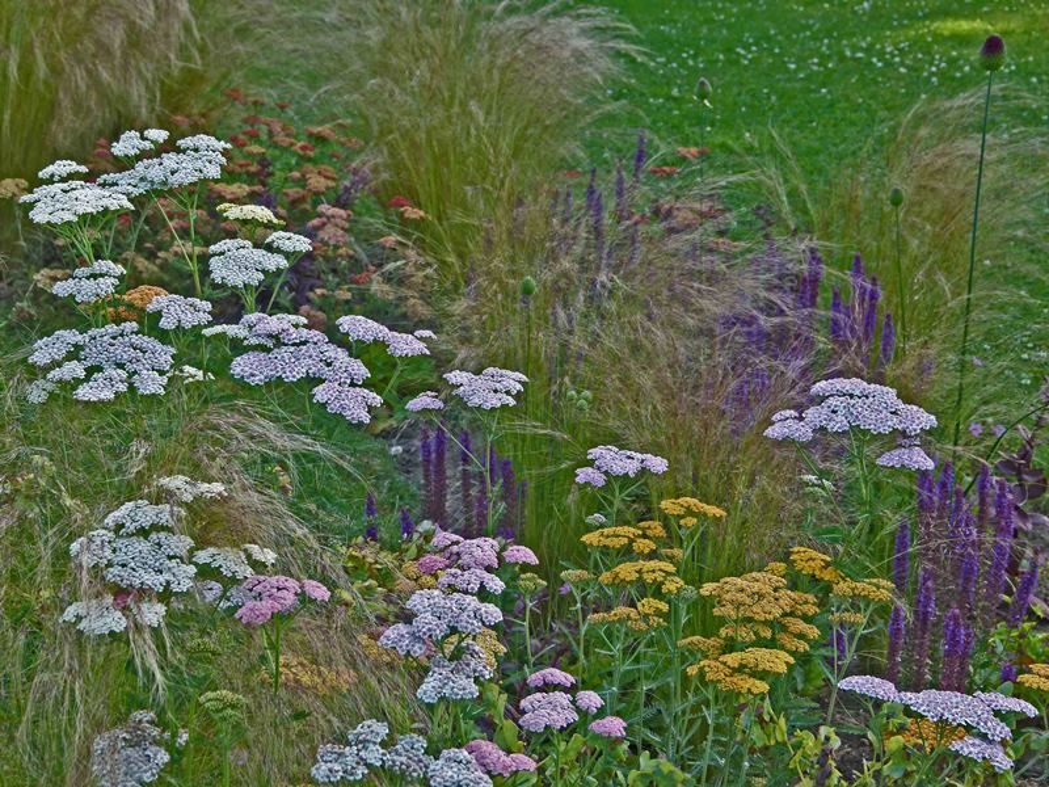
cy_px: 394
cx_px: 524
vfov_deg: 18.9
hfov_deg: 25.0
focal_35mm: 78
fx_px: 2364
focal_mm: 14.1
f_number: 3.3
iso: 100
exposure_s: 1/100
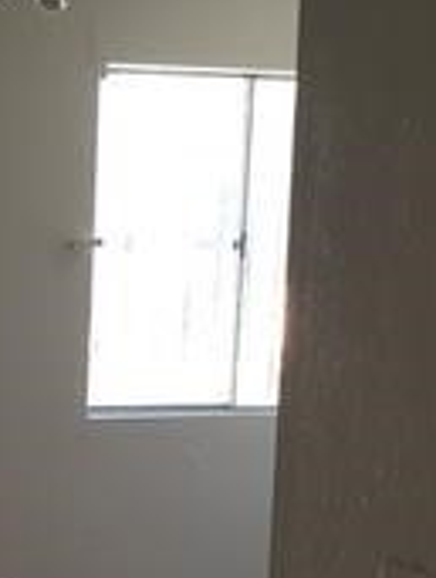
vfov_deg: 20.8
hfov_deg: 15.7
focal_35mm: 91
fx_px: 1523
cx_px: -84
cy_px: 564
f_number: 2.4
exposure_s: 1/120
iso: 250
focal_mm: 4.3
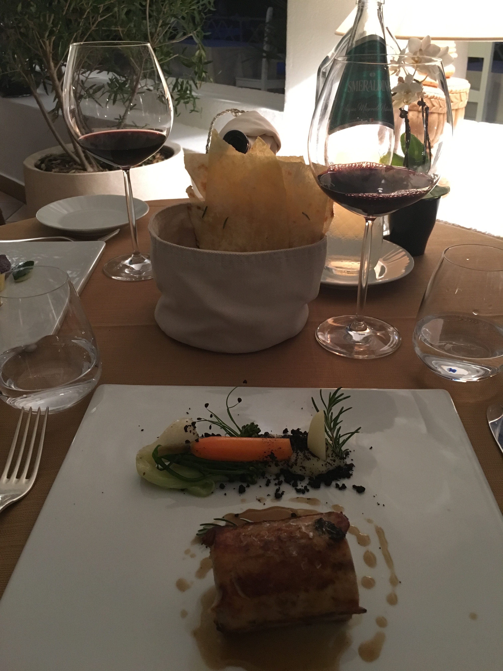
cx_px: 252
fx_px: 562
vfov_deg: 61.7
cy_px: 336
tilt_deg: -31.0
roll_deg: -0.9
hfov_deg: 48.2
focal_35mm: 29
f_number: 2.2
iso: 200
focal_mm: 4.15
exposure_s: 1/17
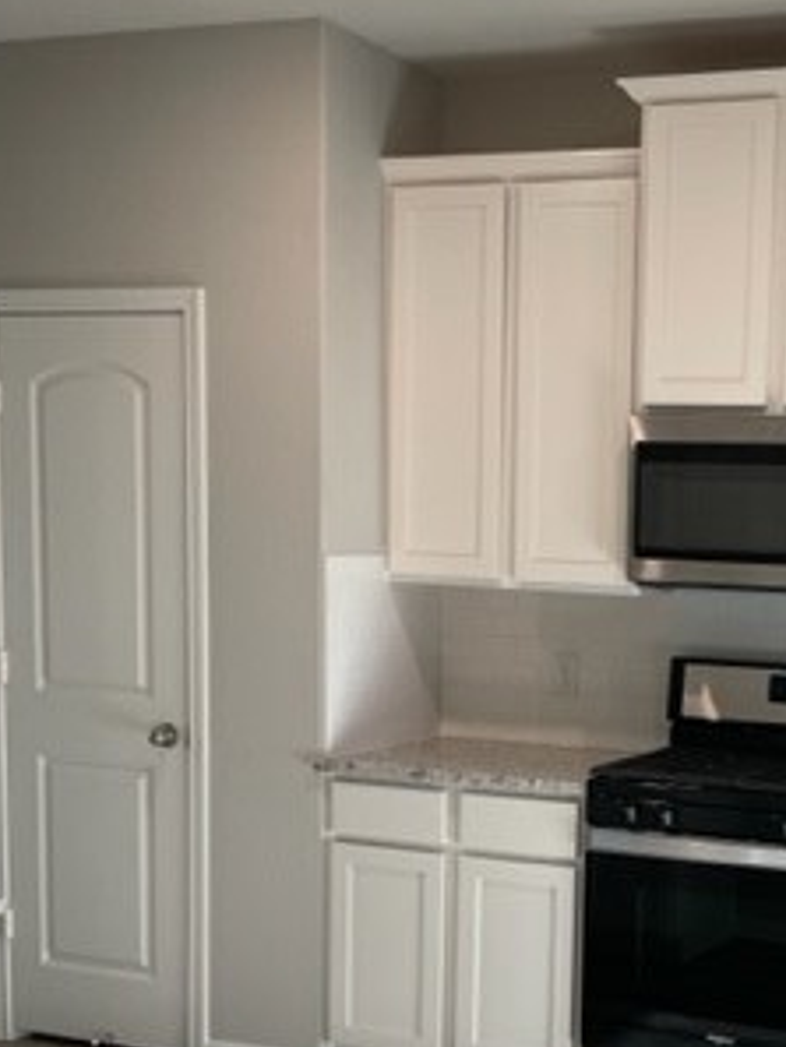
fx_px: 1694
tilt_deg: -6.7
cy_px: 740
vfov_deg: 33.9
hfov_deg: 25.4
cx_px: 684
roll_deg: -0.6
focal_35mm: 56
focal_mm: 4.2
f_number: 1.6
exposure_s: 1/120
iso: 64
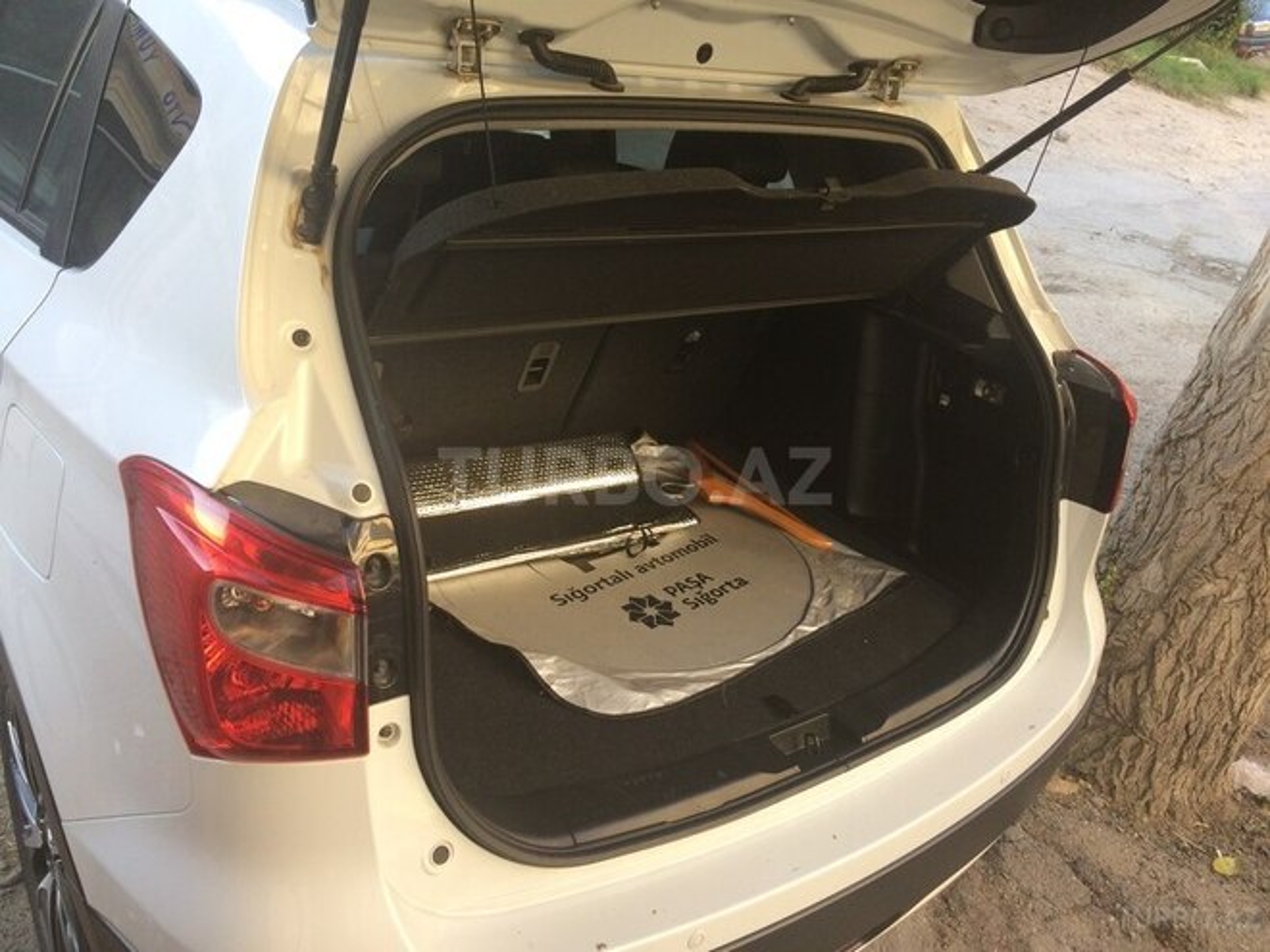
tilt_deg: -29.5
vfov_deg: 48.2
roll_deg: -7.0
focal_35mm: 29
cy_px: 476
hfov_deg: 61.7
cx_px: 635
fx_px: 1064
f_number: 2.2
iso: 64
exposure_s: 1/100
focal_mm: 4.15
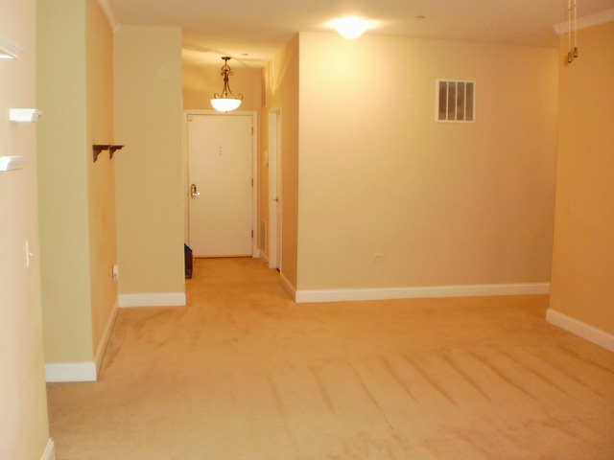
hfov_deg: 51.4
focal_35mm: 36
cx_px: 307
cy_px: 230
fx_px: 639
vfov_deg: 39.7
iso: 500
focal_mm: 6.3
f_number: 3.1
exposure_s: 1/30
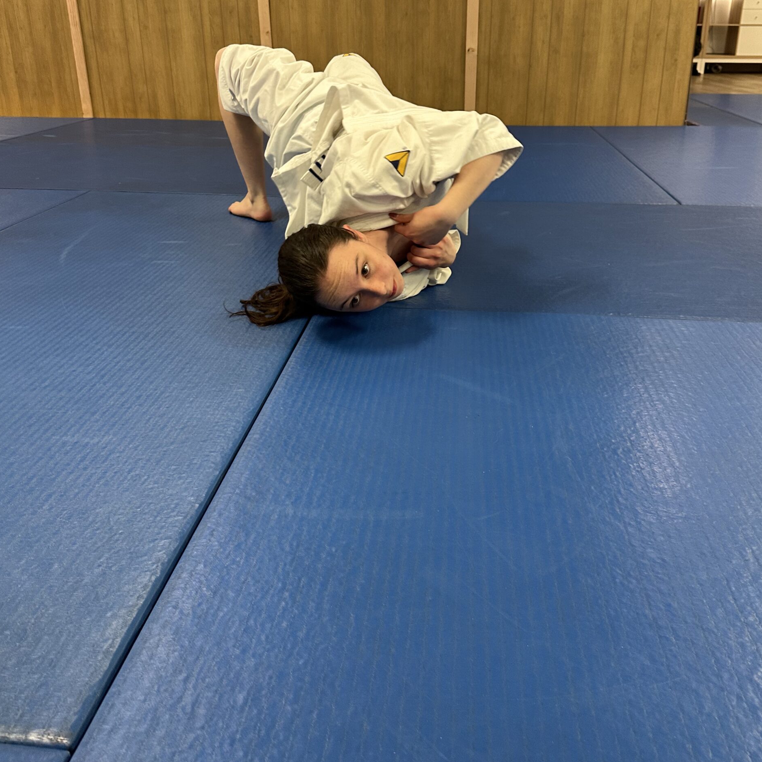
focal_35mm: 29
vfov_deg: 54.7
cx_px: 389
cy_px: 266
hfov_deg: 55.6
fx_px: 722
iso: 250
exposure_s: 1/60
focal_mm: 6.86
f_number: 1.78
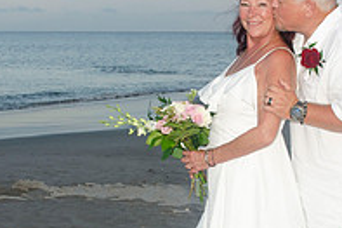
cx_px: 231
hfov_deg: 21.0
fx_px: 921
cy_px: 127
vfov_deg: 14.1
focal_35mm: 97
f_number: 5
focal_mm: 22
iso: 200
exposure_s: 1/250
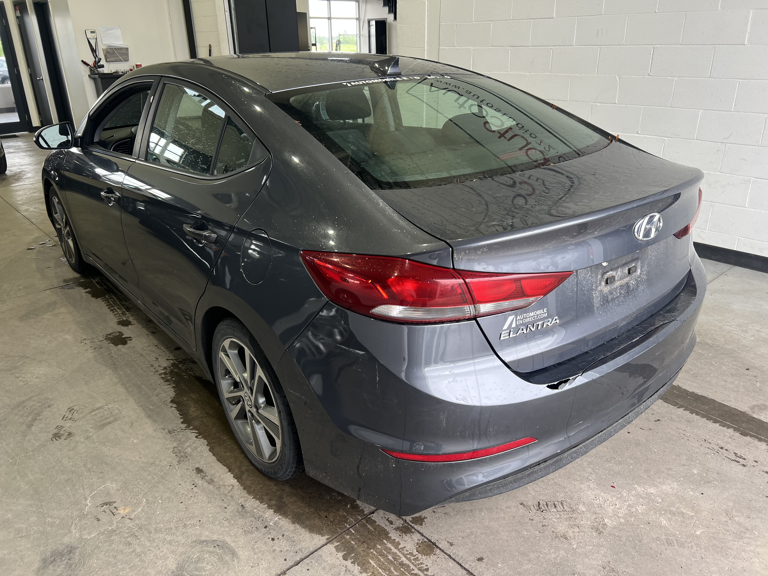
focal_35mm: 26
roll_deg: +2.4
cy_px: 288
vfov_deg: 53.1
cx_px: 384
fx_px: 577
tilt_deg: -20.9
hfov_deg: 67.3
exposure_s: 1/121
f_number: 1.5
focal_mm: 5.7
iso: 50
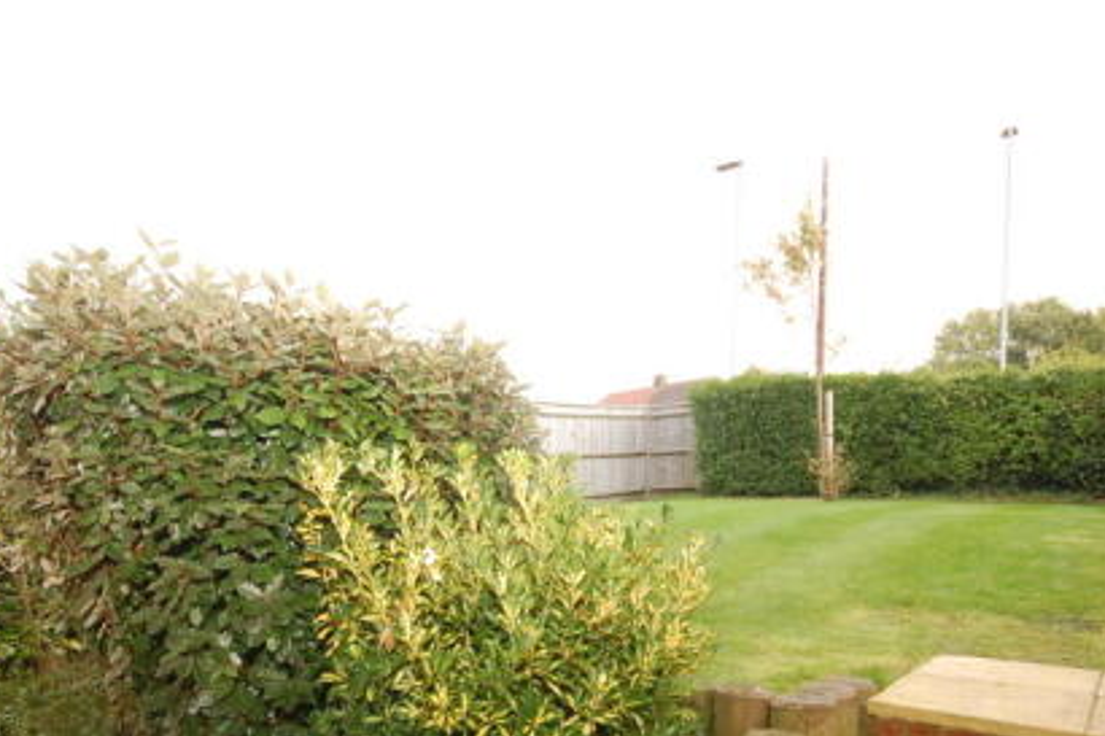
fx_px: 736
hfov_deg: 73.6
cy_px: 550
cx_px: 501
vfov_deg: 50.9
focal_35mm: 24
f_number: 5.6
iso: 400
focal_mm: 10
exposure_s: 1/125
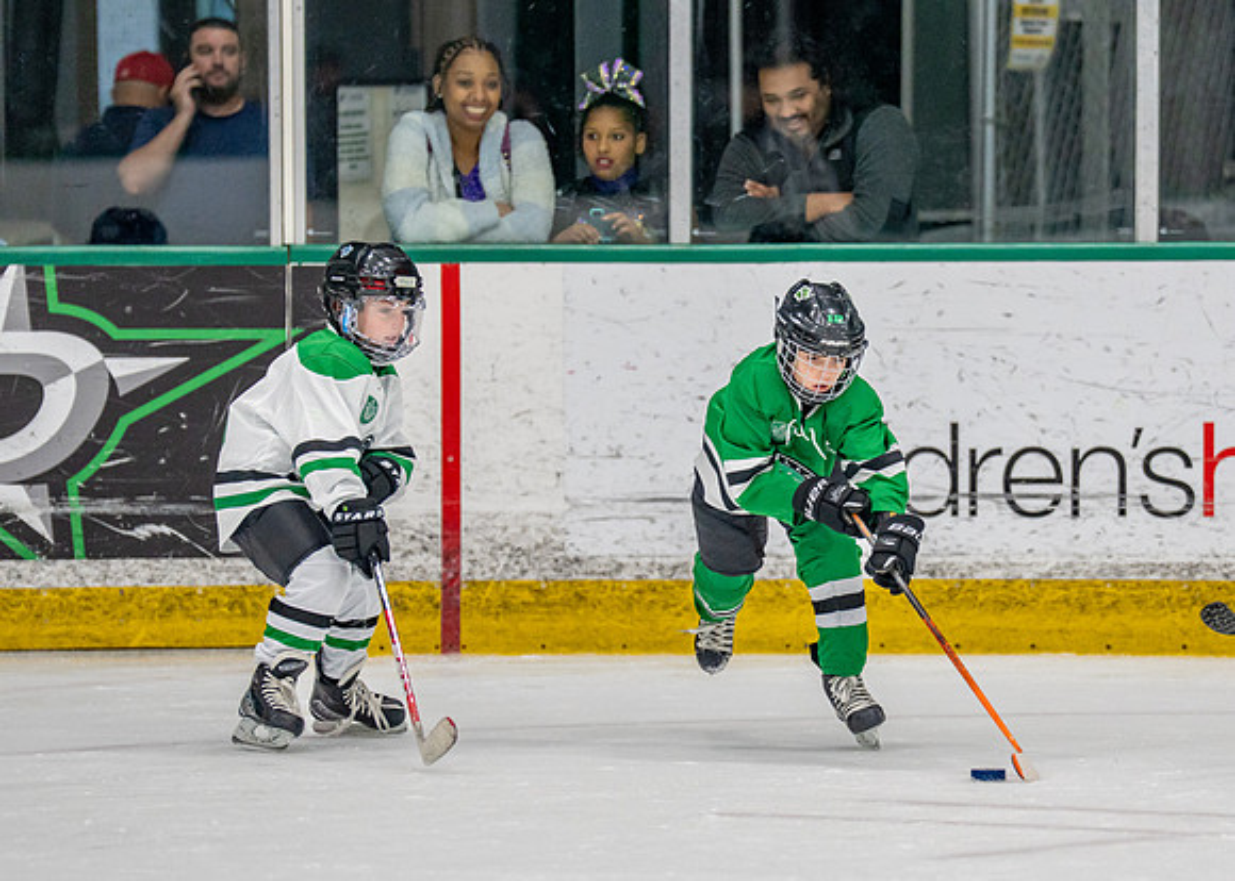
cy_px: 513
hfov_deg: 6.0
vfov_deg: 4.3
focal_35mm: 338
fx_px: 11855
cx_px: 802
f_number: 2.8
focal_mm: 200
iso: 1000
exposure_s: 1/1600
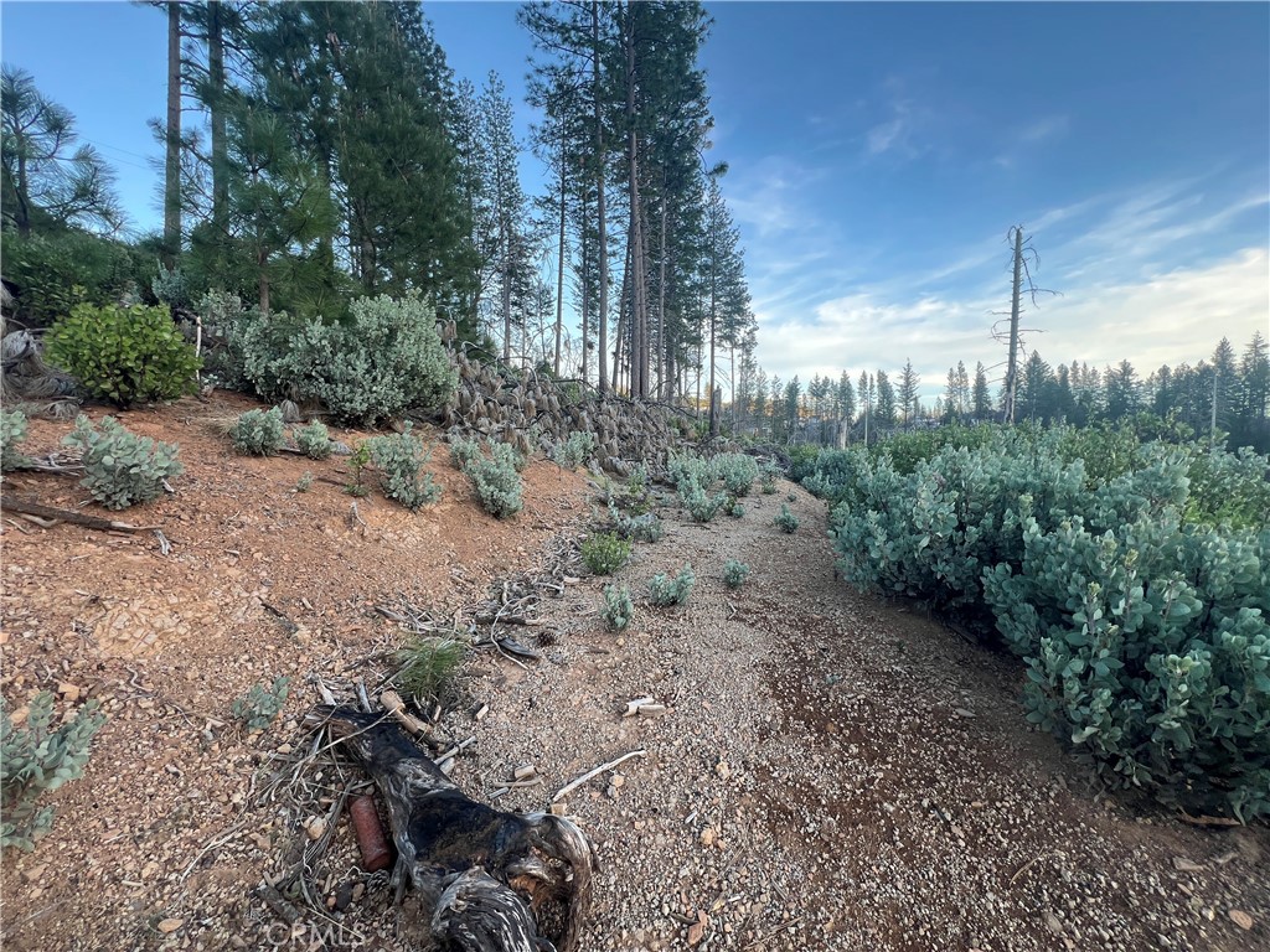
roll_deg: -0.2
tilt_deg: -2.9
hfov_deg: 106.2
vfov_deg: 89.9
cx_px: 635
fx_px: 477
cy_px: 476
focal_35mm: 13
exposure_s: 1/99
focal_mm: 1.57
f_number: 1.8
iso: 32
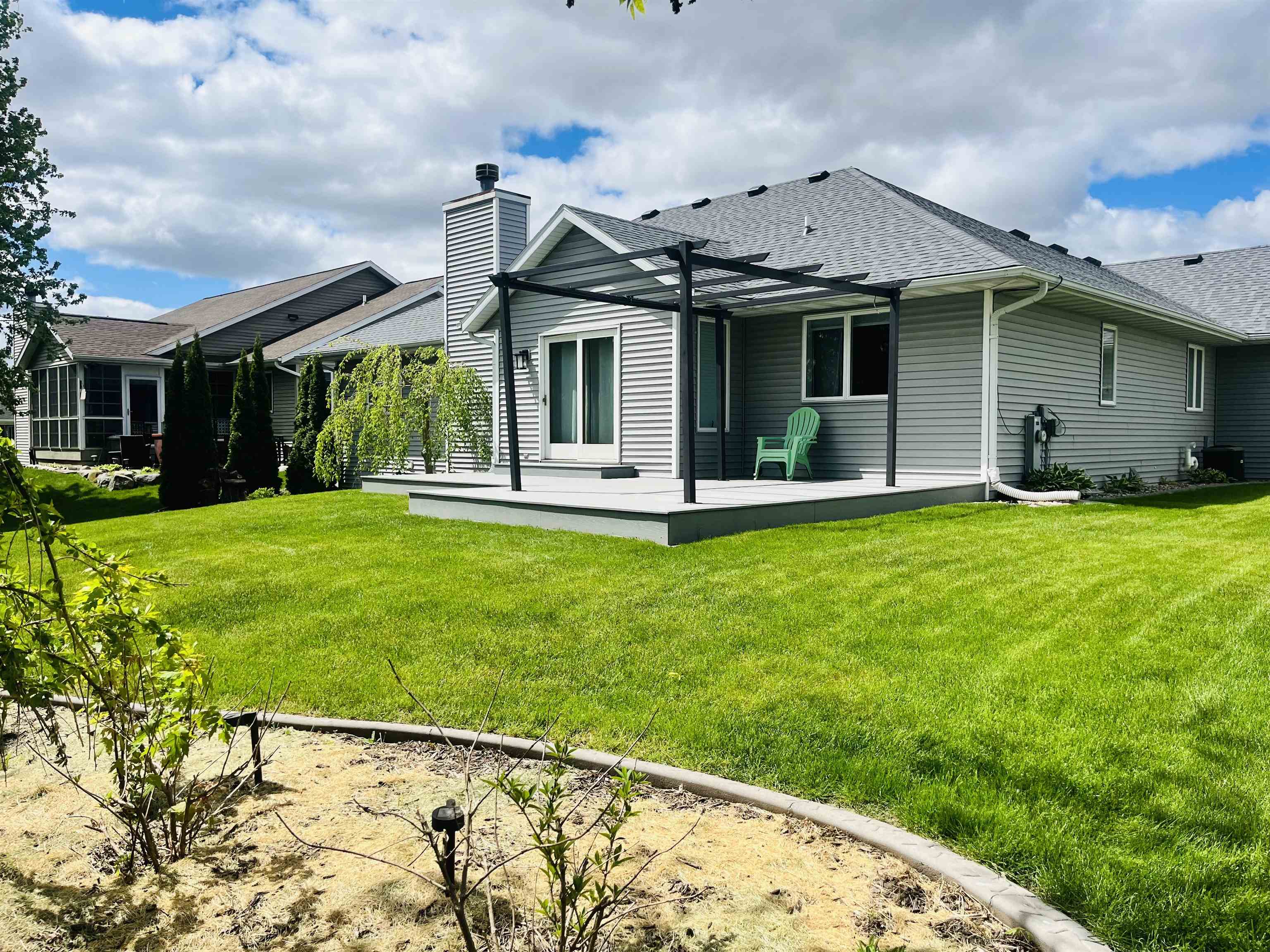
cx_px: 635
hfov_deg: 67.3
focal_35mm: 26
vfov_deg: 53.1
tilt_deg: -2.7
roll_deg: -0.2
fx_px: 954
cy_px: 476
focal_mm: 5.1
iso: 50
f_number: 1.6
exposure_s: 1/4484
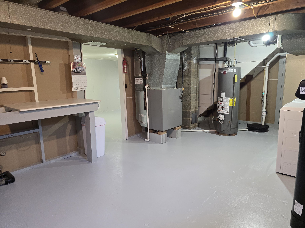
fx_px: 203
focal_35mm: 23
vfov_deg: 58.9
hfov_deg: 73.9
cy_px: 114
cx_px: 152
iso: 640
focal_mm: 6.3
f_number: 1.7
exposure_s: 1/120
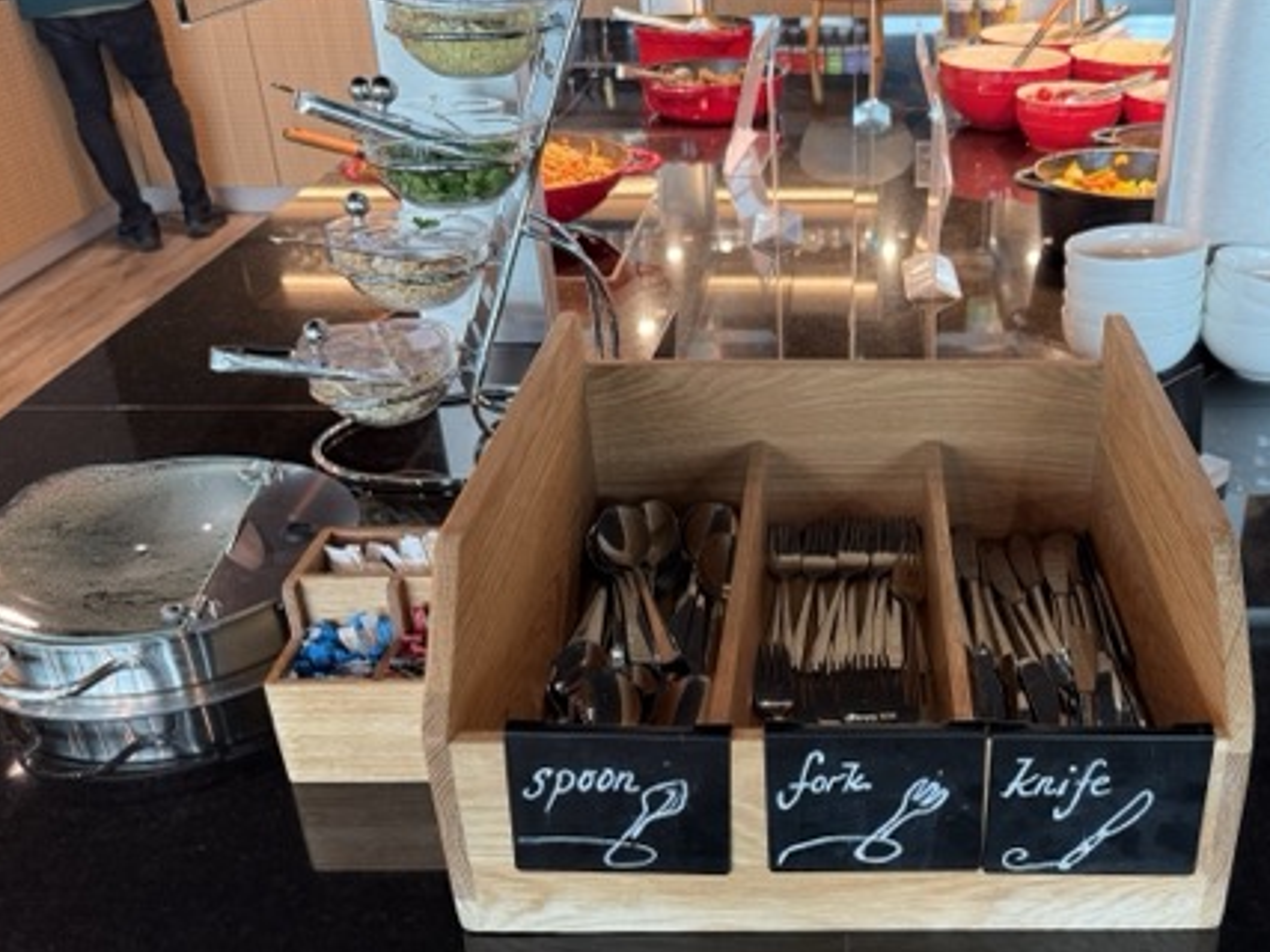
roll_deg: +1.2
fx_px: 1320
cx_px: 877
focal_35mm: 36
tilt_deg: -29.1
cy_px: 550
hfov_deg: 50.2
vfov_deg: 39.5
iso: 200
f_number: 1.78
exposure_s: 1/100
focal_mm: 6.76
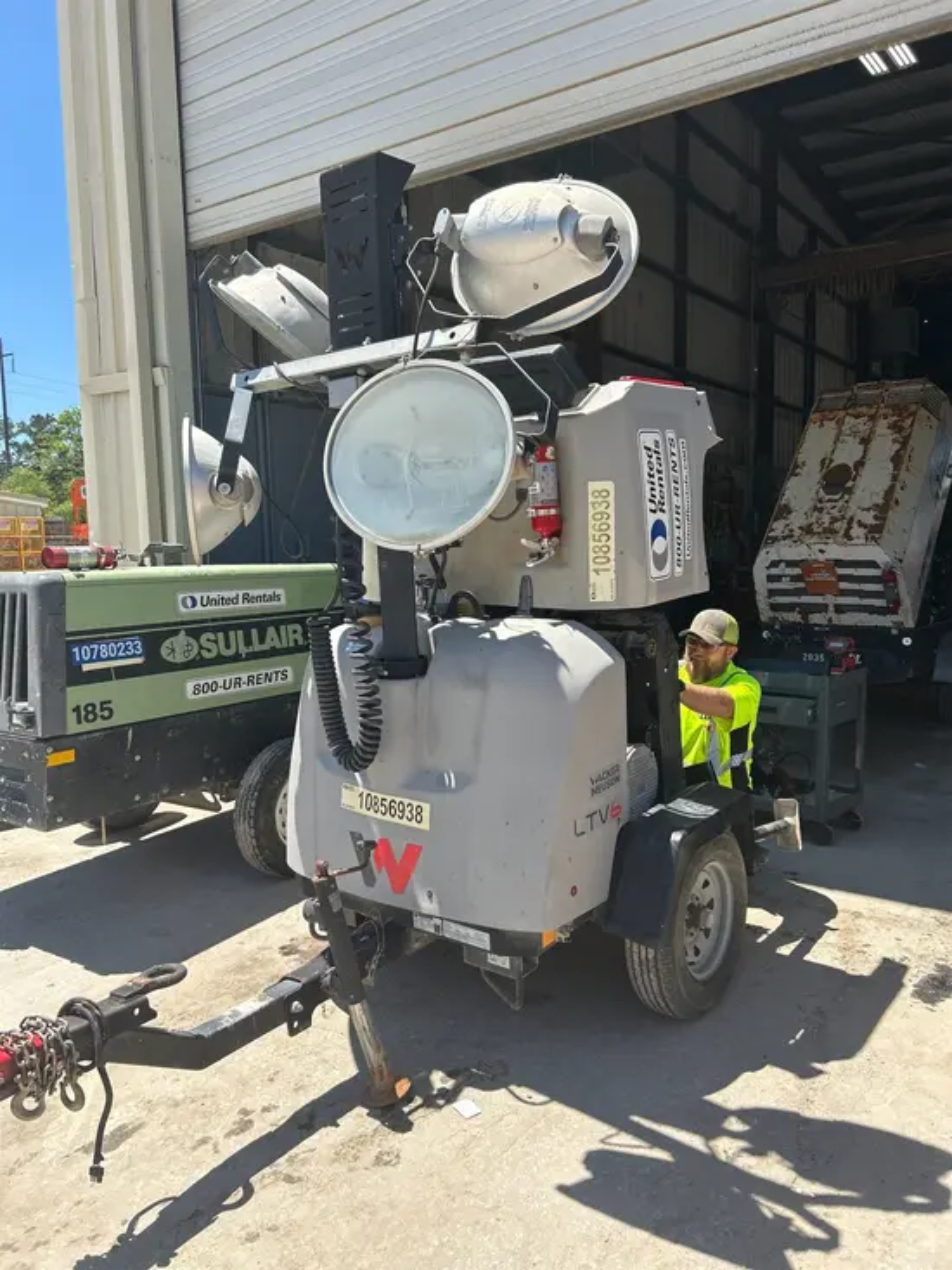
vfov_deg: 67.3
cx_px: 476
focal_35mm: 26
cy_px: 635
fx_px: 953
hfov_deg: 53.1
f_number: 1.5
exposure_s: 1/2404
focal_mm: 5.7
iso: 50
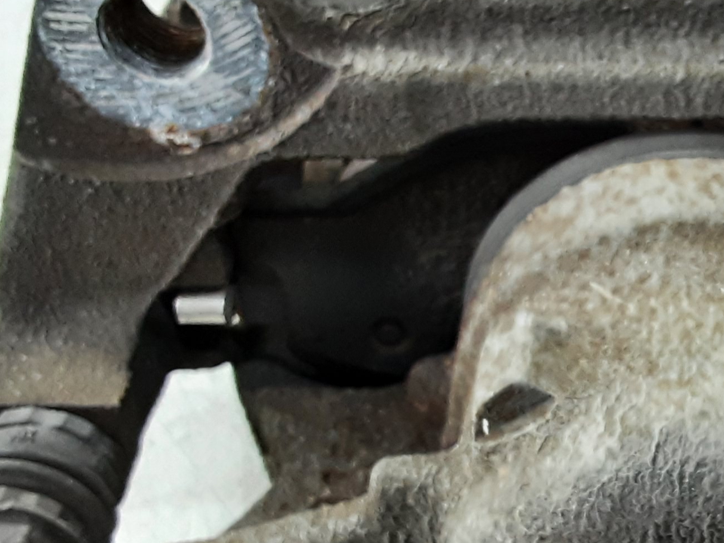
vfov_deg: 21.5
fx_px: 1422
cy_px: 364
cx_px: 687
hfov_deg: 27.3
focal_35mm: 68
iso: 160
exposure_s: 1/33
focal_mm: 2.91
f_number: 1.9
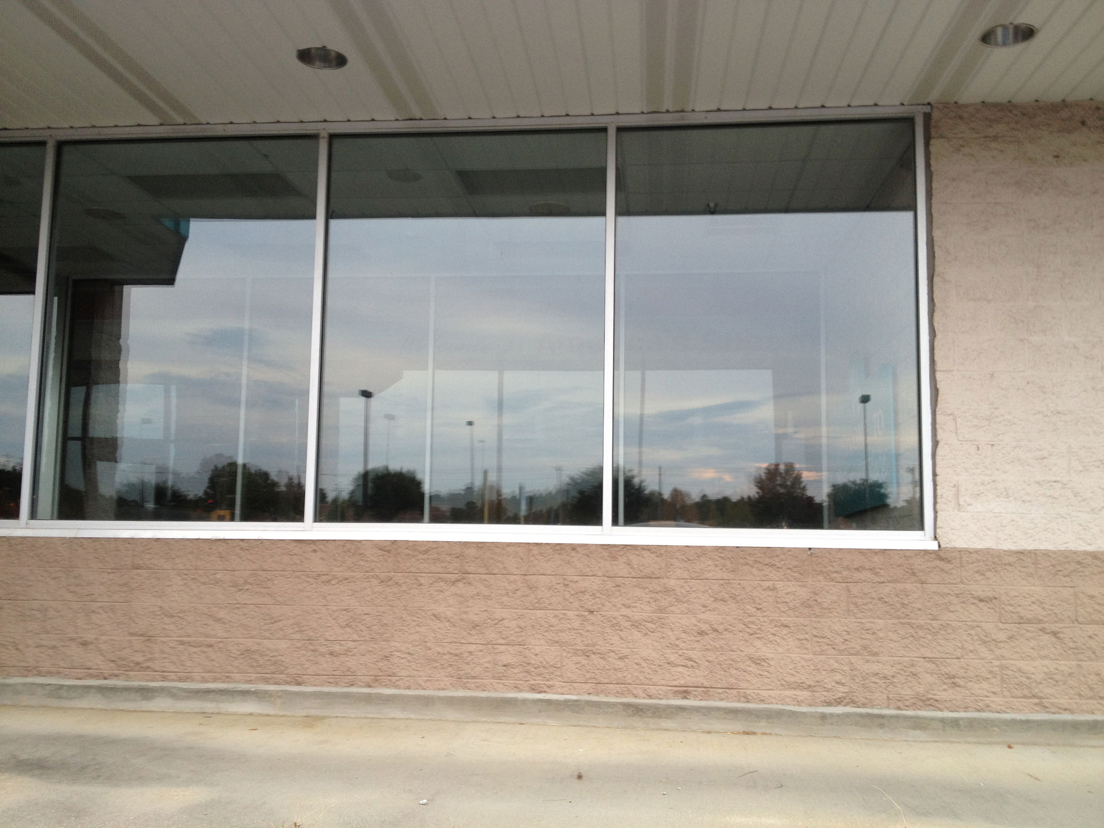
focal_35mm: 35
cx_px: 552
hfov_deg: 52.6
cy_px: 414
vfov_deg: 40.7
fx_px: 1116
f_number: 2.4
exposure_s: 1/40
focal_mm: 4.28
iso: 64
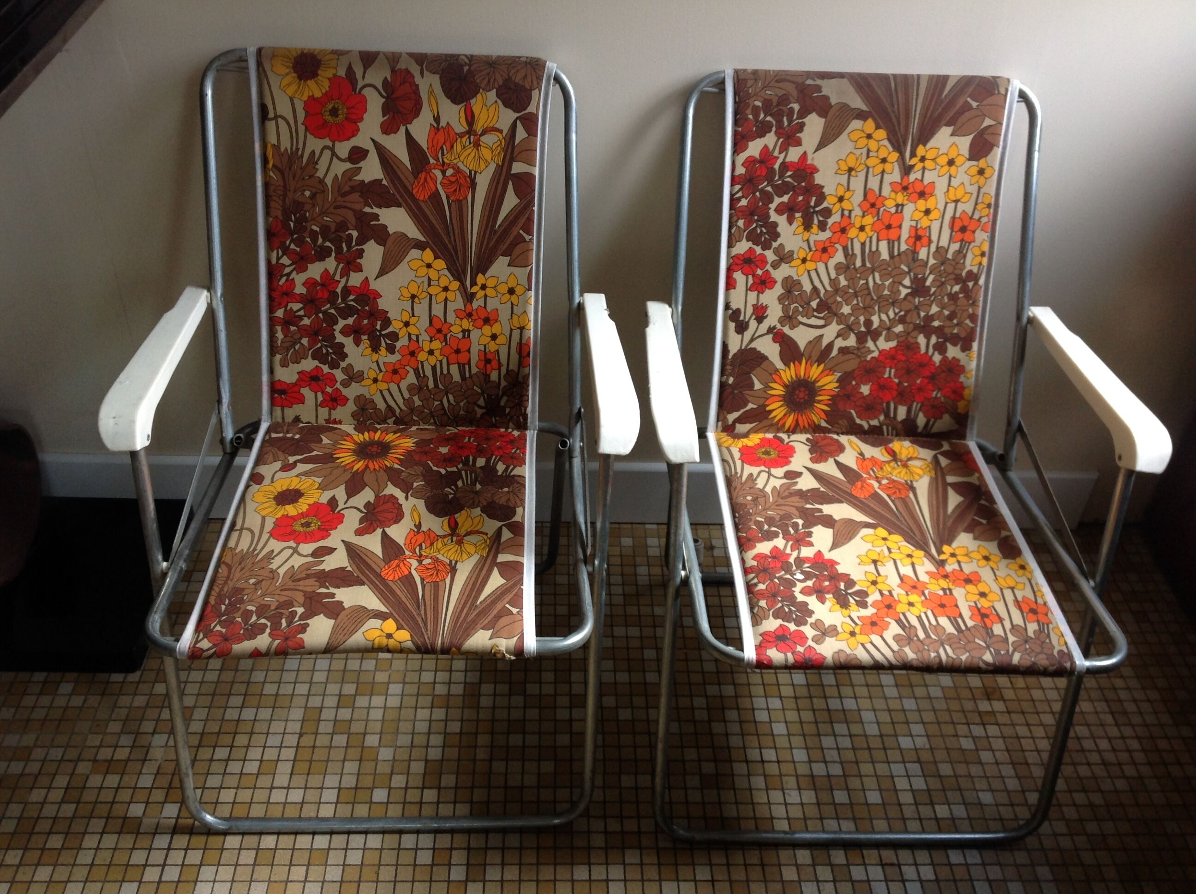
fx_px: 1207
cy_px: 447
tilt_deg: -39.3
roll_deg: -3.7
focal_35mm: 35
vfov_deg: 40.6
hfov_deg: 52.7
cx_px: 598
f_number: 2.4
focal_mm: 4.28
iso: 80
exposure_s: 1/15
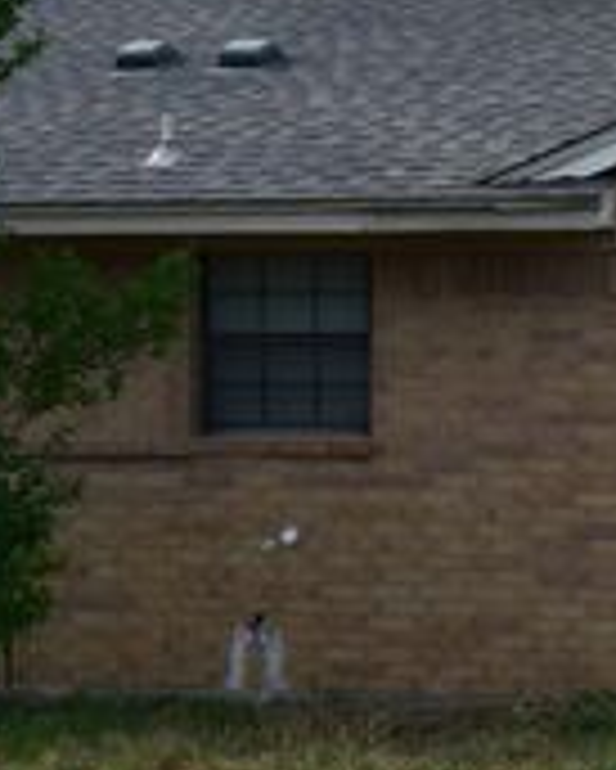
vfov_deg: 22.1
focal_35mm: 86
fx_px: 1967
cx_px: 845
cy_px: 360
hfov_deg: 16.6
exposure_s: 1/400
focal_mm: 21
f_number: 11
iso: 400
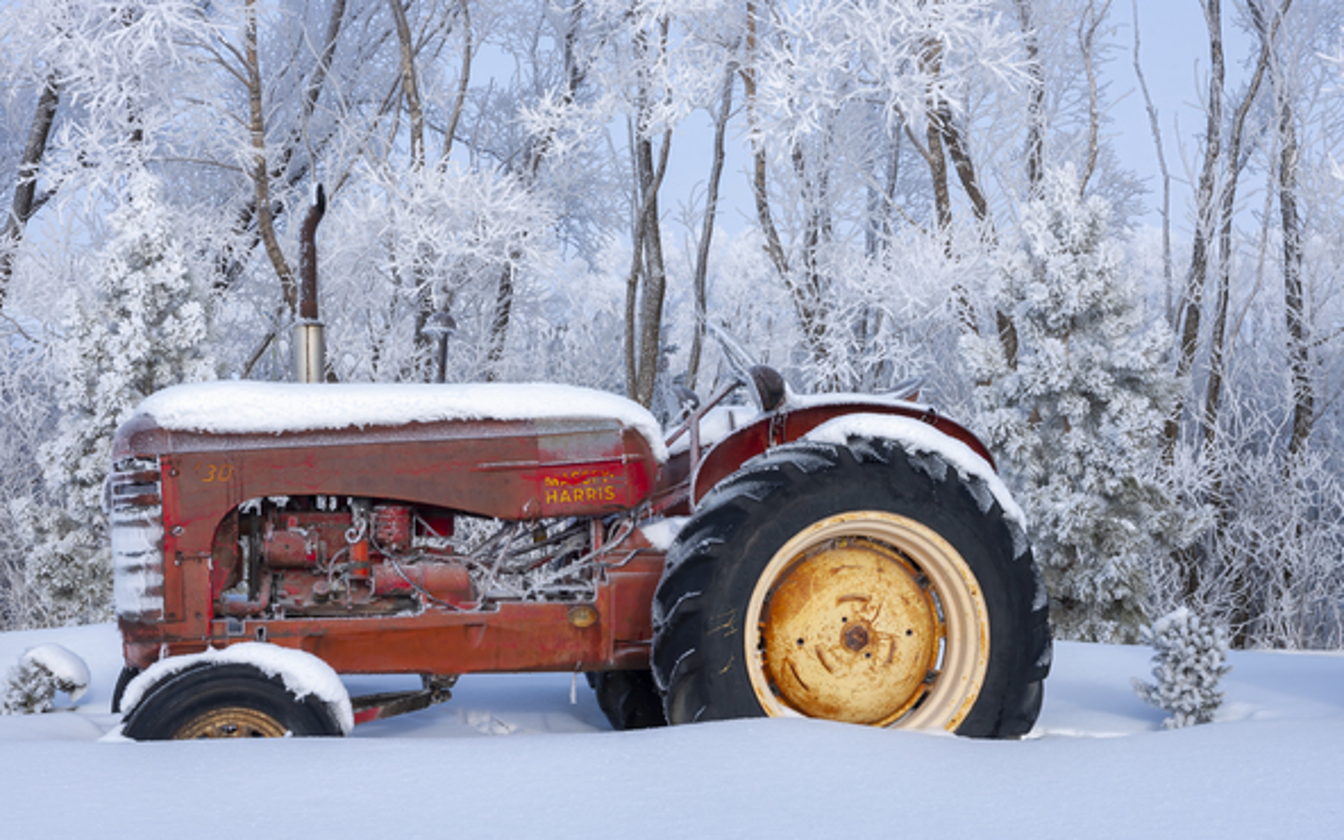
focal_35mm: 62
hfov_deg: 33.0
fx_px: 2271
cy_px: 415
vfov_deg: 21.0
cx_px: 667
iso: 250
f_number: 20
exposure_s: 1/25
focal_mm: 60
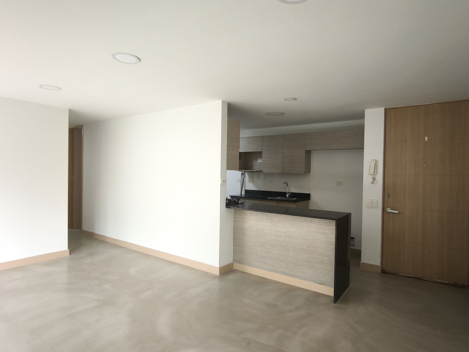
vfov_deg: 63.4
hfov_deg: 79.0
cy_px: 176
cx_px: 234
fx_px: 285
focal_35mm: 21
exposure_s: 1/30
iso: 200
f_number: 2.2
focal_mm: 1.91
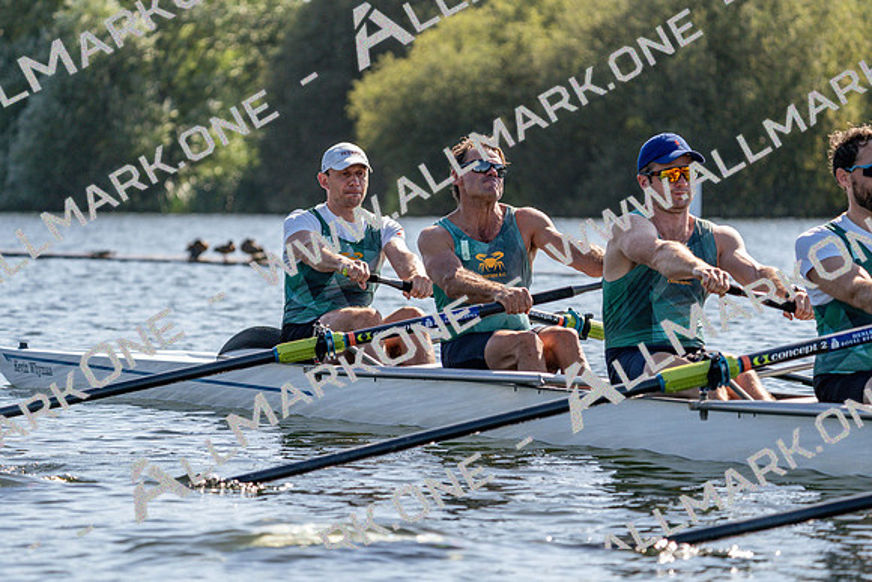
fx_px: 4845
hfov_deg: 10.3
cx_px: 436
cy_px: 291
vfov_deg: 6.9
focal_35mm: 200
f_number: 5.6
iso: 400
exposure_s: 1/2000
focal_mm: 200
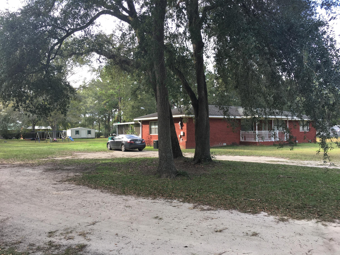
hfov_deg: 61.7
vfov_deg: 48.2
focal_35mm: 29
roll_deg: +0.1
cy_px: 128
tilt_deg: +1.4
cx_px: 170
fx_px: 285
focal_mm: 4.15
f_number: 2.2
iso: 25
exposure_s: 1/120
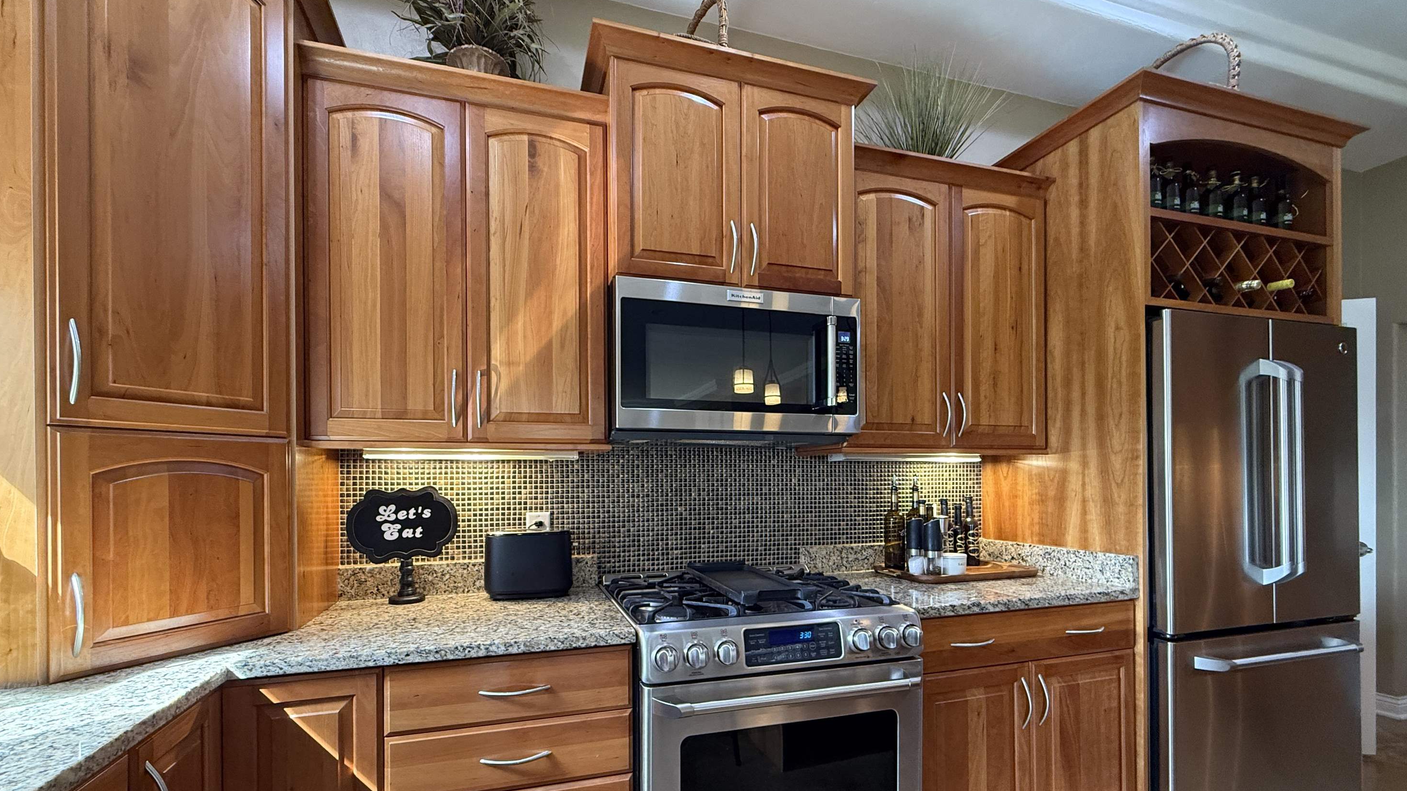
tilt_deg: -0.7
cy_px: 478
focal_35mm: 16
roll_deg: -0.1
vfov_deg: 66.4
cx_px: 687
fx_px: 597
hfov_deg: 99.4
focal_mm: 2.22
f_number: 2.2
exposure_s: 1/60
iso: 400
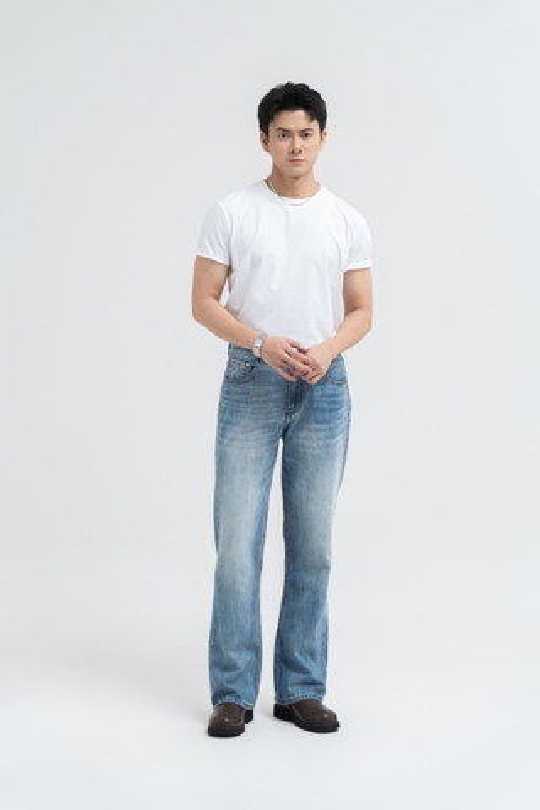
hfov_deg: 18.2
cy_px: 405
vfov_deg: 27.0
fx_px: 1687
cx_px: 270
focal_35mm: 75
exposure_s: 1/160
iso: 200
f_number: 4.5
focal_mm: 75
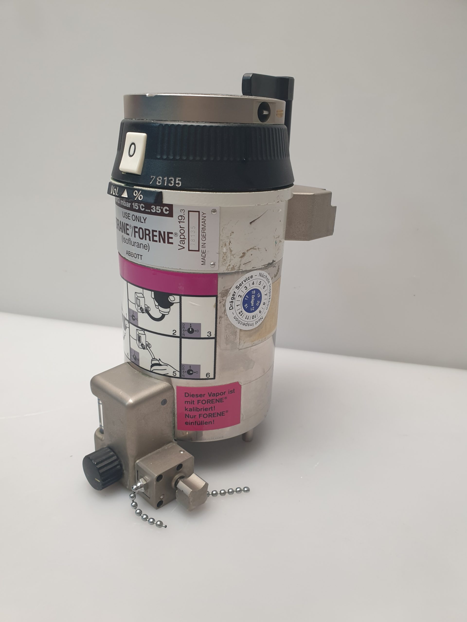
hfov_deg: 53.1
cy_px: 311
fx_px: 468
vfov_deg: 67.3
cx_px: 234
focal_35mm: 26
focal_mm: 4.3
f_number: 2.4
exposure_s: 1/50
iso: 80
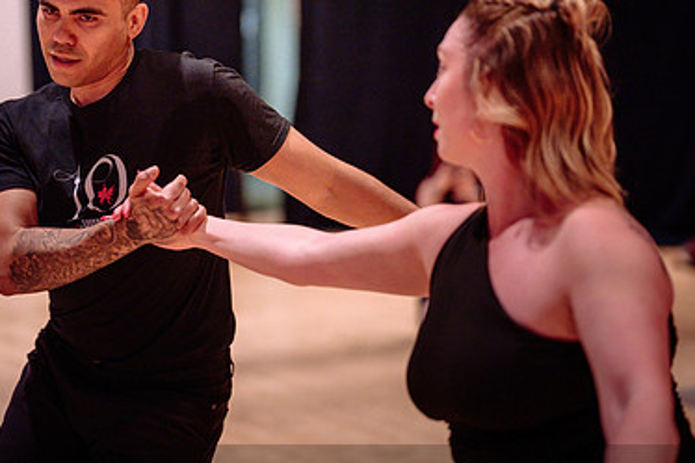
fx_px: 1775
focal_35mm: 92
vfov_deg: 14.8
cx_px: 269
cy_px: 185
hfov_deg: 22.1
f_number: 1.2
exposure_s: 1/250
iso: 1600
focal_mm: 50
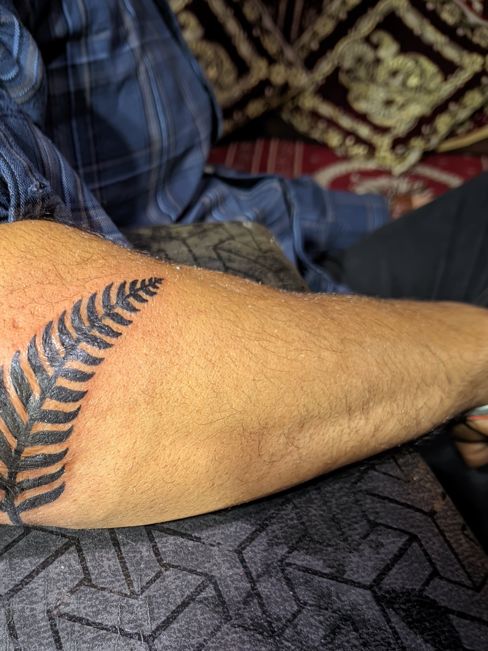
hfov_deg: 35.0
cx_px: 108
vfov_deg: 45.1
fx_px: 752
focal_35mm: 40
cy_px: 492
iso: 268
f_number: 1.88
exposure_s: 1/33.3
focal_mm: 5.59
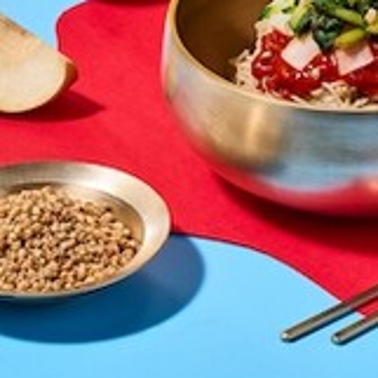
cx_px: 404
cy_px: -80
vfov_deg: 5.3
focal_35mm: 332
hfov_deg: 5.3
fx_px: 4102
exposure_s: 1/200
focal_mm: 105
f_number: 14
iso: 125
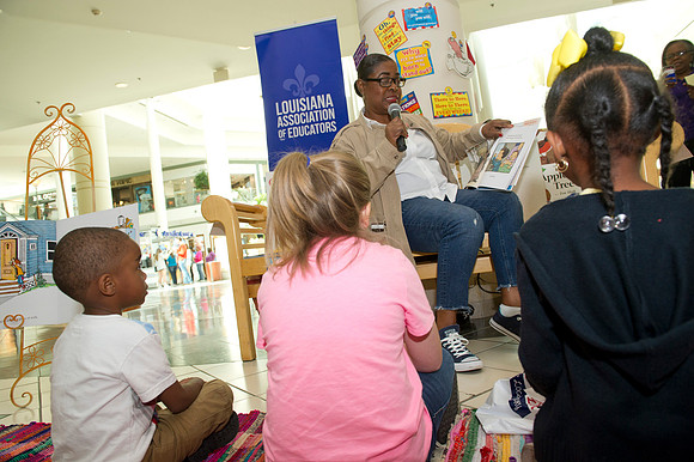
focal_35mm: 24
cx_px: 347
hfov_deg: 73.8
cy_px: 231
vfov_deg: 53.1
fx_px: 462
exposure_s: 1/250
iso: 1250
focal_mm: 24
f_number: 5.6
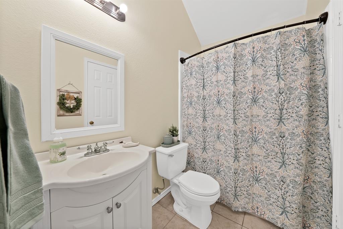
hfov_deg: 112.6
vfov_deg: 90.1
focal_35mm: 12
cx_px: 172
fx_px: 114
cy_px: 114
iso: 640
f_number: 9
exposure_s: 1/3
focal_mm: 12
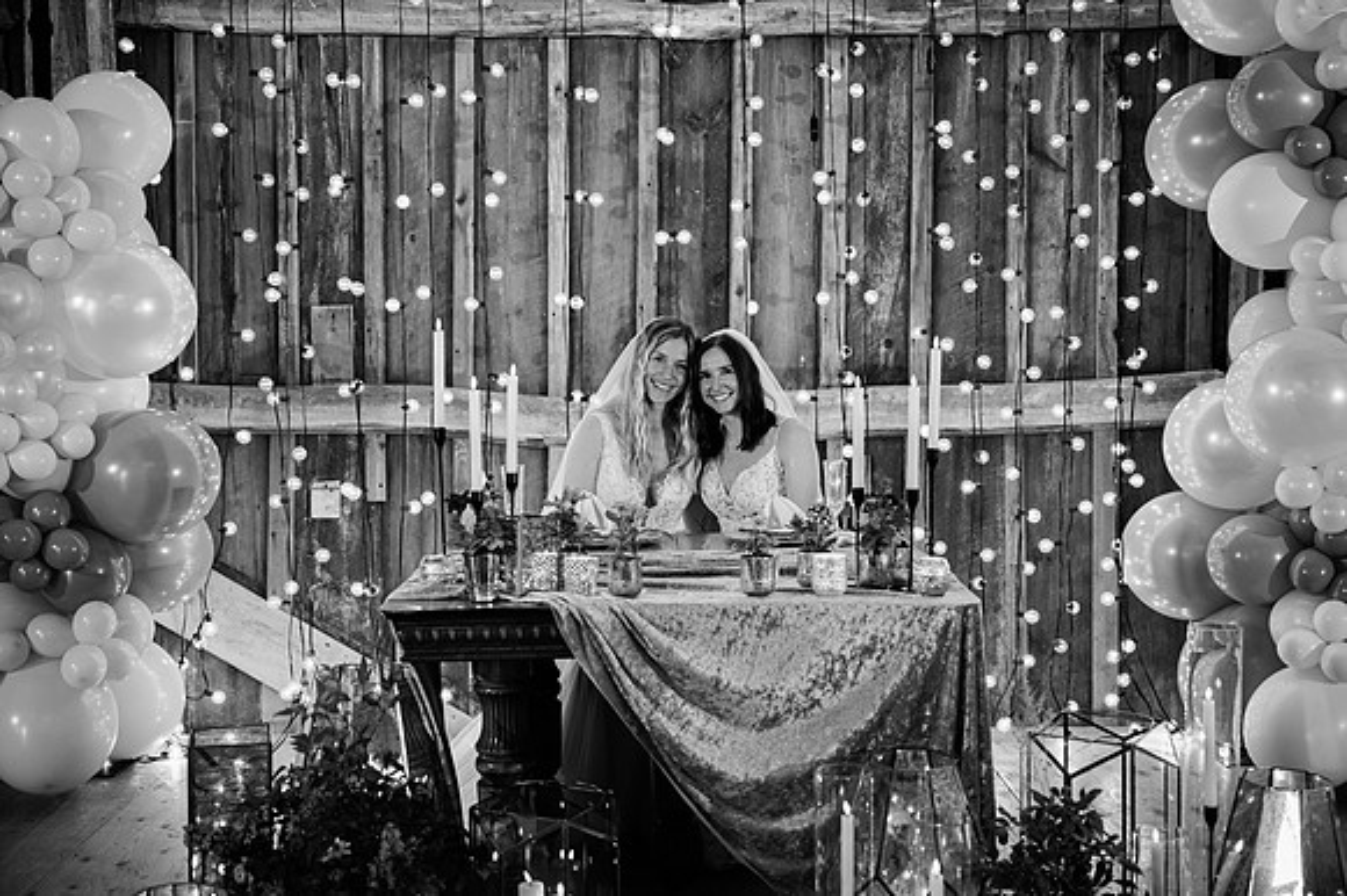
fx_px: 1525
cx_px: 674
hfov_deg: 47.6
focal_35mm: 41
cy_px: 448
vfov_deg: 32.7
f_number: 2.8
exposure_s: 1/200
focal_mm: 40
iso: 800
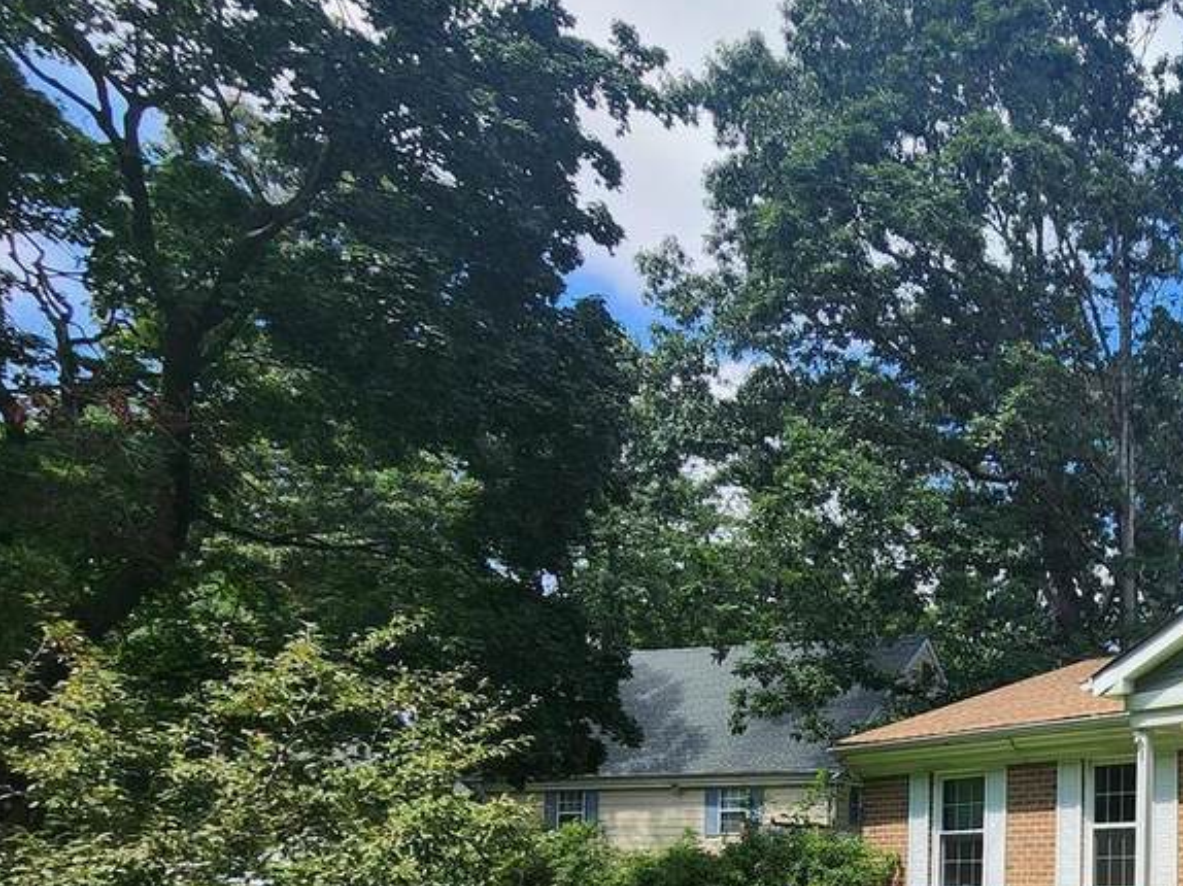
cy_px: 834
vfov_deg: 43.1
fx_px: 991
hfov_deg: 45.6
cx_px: 1311
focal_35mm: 29
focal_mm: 2.2
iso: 50
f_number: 2.2
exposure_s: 1/1238
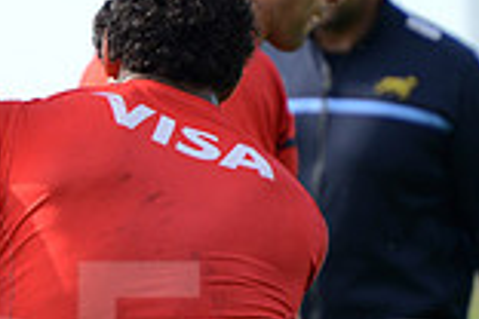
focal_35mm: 1002
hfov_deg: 2.1
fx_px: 13331
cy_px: 354
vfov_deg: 1.4
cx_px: -55
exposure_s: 1/800
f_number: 4
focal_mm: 270
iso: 400
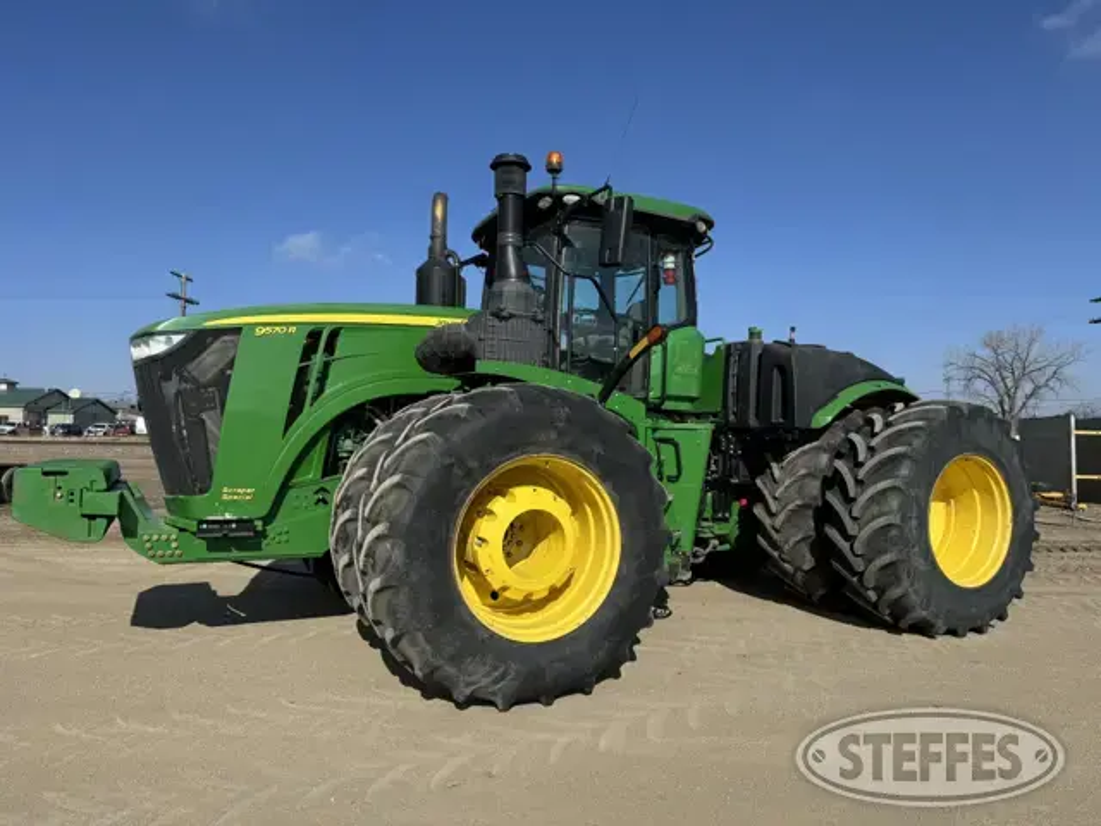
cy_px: 413
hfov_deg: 71.6
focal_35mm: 24
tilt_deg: +1.5
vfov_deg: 56.8
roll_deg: +1.4
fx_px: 763
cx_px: 550
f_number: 1.78
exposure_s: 1/5348
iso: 80
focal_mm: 6.86
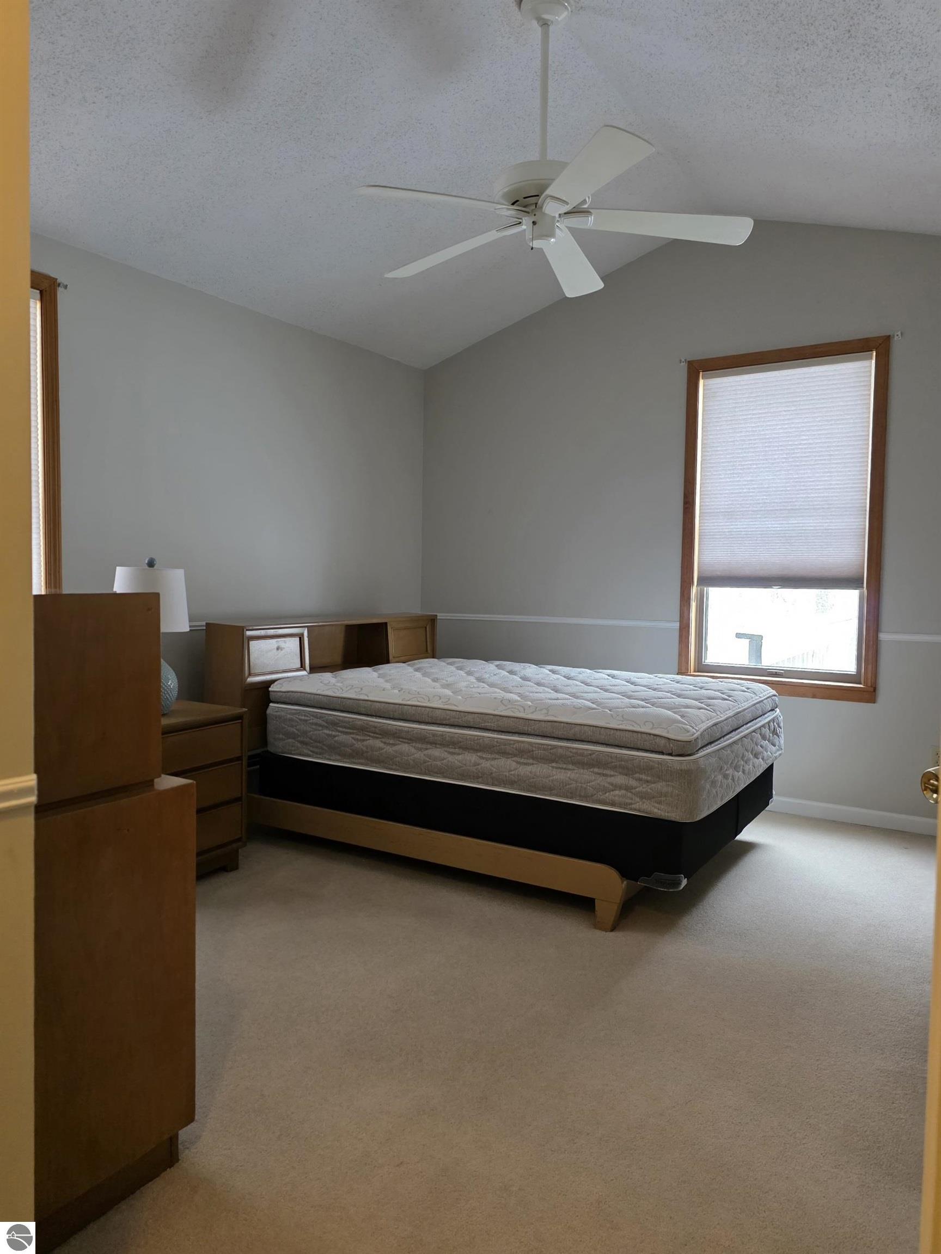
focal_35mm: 23
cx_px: 470
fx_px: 834
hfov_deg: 58.9
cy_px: 627
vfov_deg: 73.9
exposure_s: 1/120
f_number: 1.7
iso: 800
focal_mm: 6.3
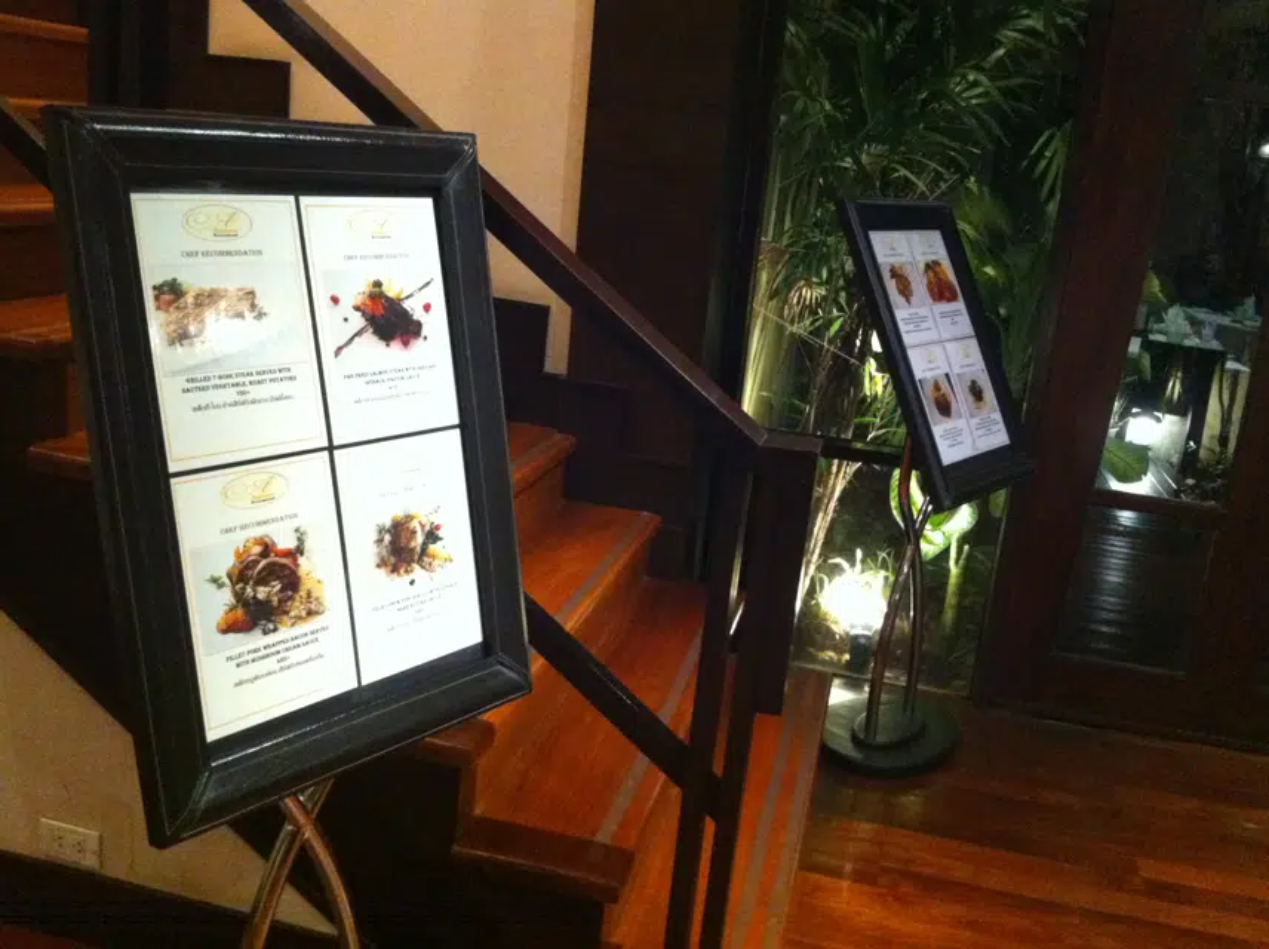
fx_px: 1282
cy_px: 474
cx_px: 634
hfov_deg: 52.7
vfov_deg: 40.6
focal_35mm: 35
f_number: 2.8
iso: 1000
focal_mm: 3.85
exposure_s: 1/15
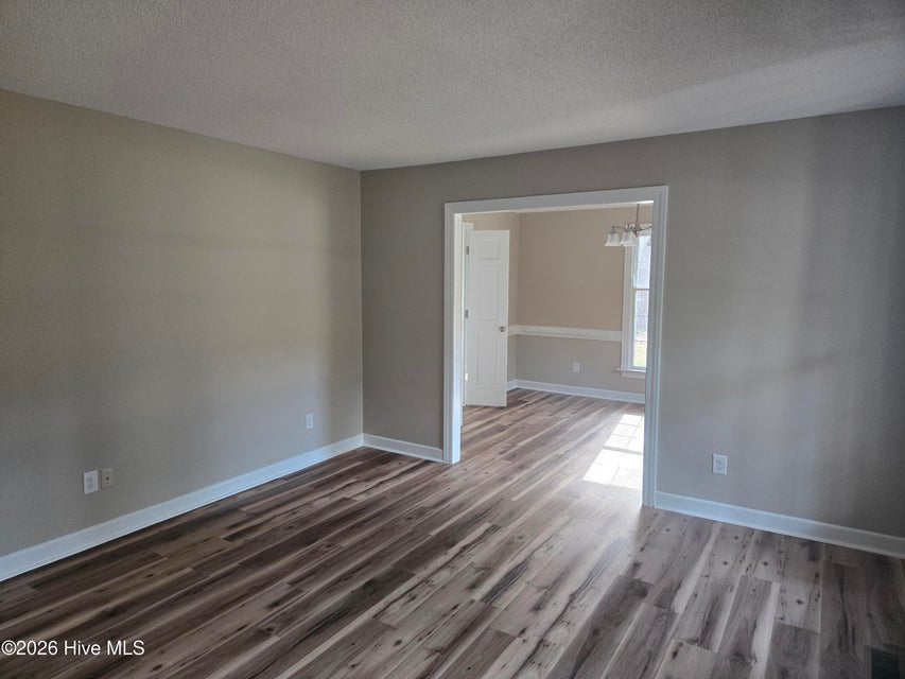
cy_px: 340
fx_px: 601
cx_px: 452
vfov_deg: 58.9
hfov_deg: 73.9
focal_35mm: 23
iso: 250
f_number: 1.8
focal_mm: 5.4
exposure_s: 1/120
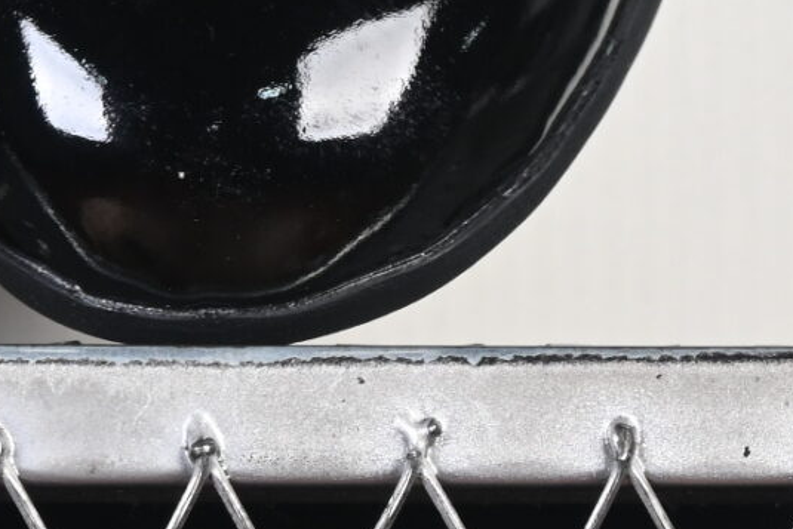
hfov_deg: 5.7
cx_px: -185
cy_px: -448
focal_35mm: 359
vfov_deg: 3.8
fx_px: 7910
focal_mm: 50
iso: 160
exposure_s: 1/60
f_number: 6.3
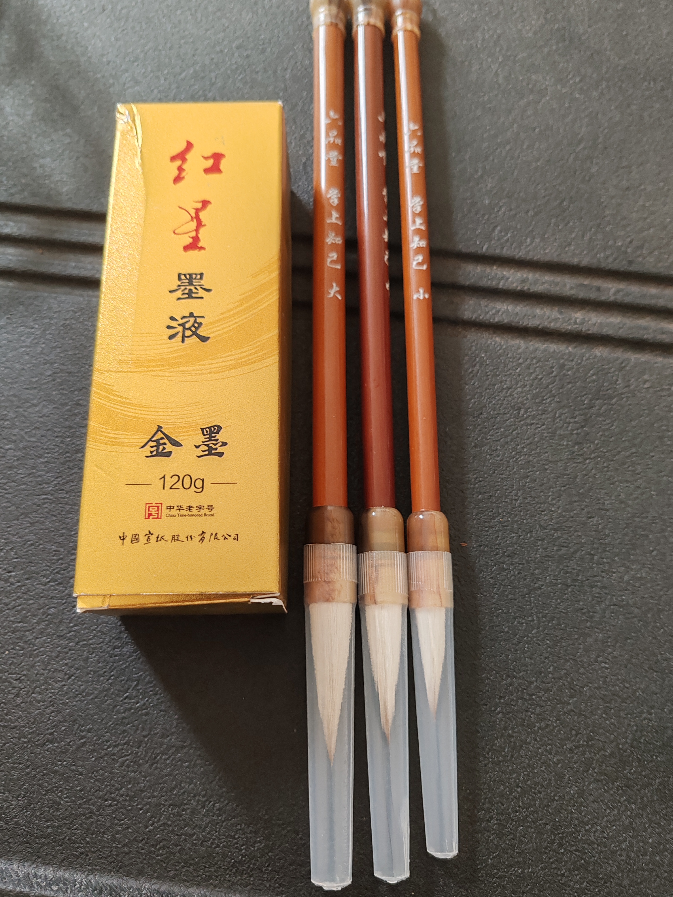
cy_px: 448
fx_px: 700
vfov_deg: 65.3
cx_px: 336
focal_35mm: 27
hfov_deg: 51.4
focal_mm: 6.12
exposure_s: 1/100
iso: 320
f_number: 1.9
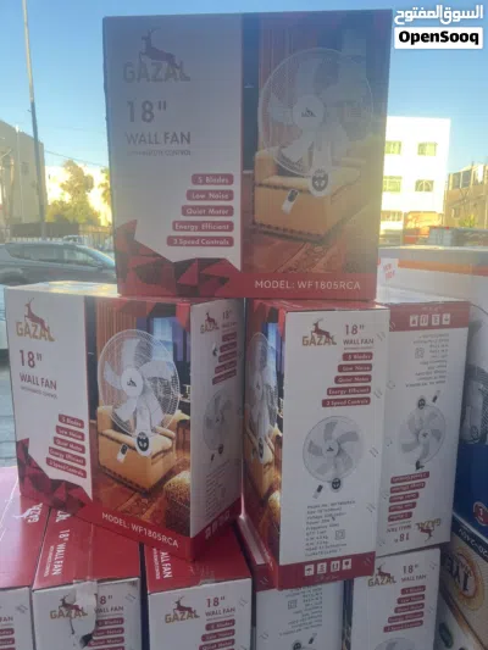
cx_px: 244
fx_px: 489
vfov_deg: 67.3
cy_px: 325
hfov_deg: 53.1
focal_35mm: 26
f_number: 1.5
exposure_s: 1/241
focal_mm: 5.7
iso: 40
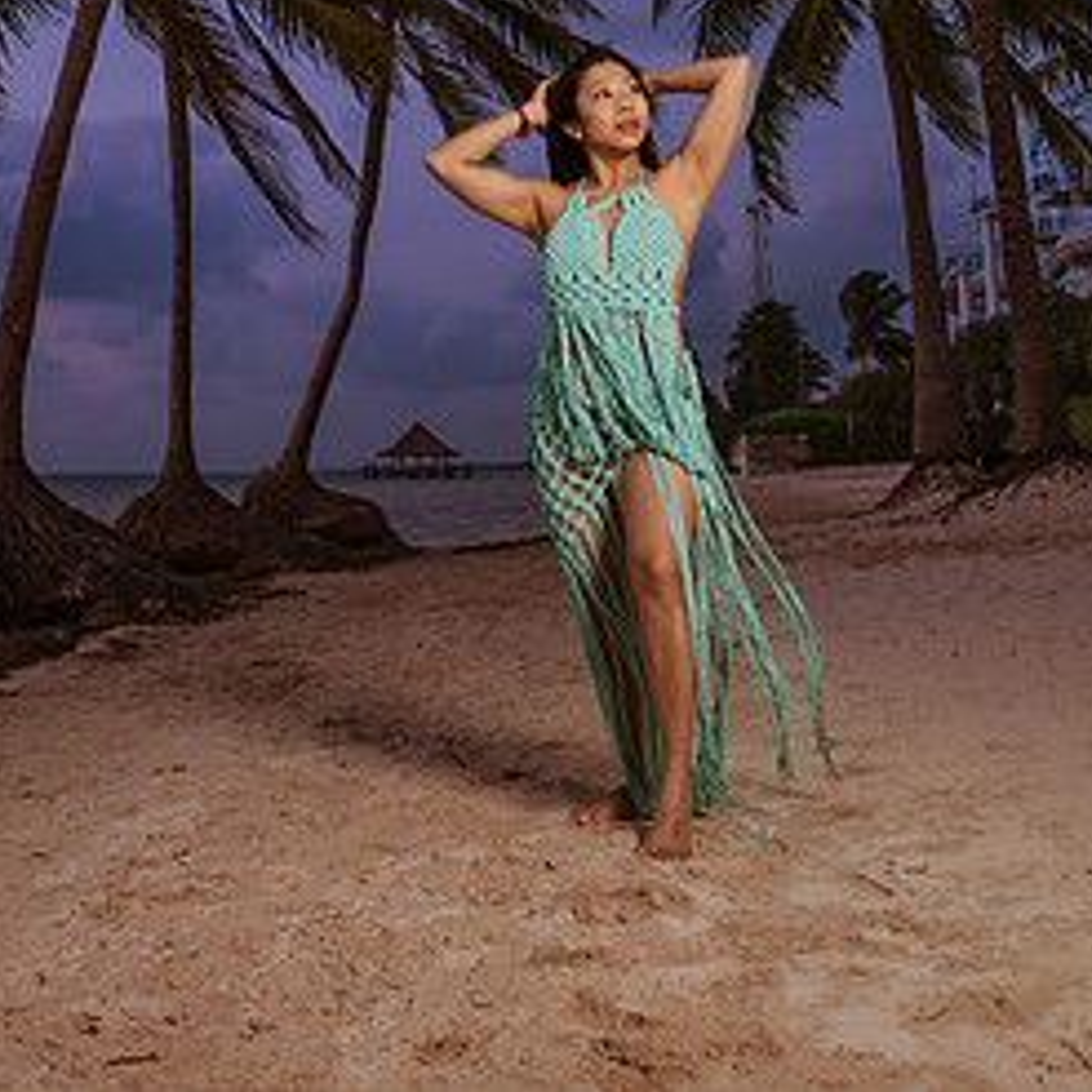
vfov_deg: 37.5
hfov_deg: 38.7
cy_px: 192
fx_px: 1535
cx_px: 365
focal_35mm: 43
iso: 200
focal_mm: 20
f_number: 4
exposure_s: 1/160
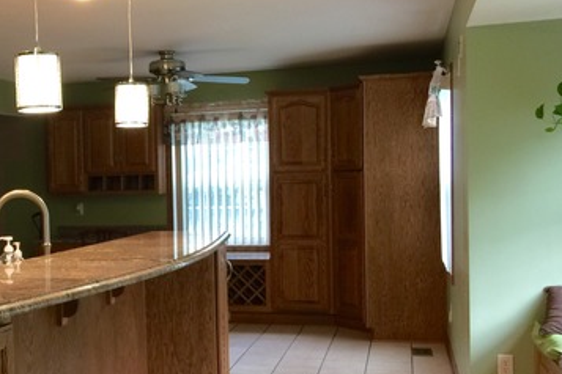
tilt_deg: -1.6
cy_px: 209
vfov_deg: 25.0
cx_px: 113
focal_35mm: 54
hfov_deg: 35.7
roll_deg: +0.4
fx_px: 843
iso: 50
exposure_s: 1/15
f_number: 2.2
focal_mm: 4.15
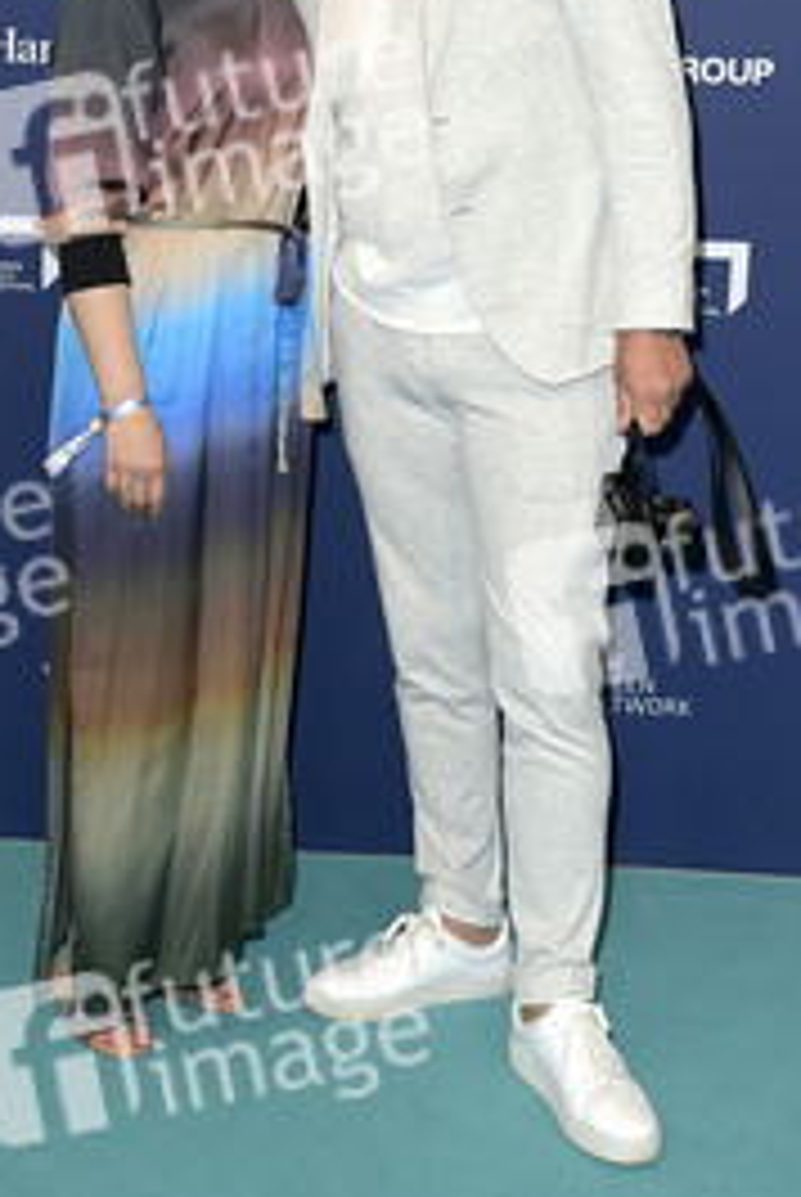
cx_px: 328
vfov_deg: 27.8
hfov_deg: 19.0
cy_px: 364
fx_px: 2397
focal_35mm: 72
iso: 800
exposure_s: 1/250
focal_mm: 48
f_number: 6.3
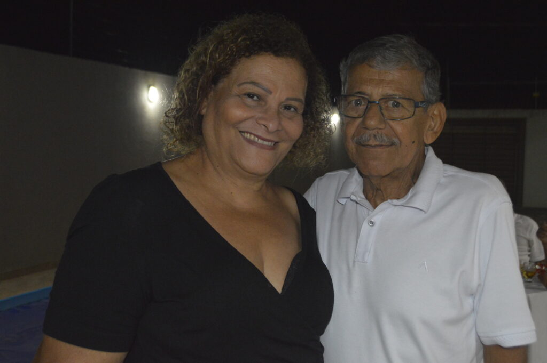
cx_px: 274
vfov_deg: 34.2
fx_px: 592
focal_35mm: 39
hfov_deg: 49.6
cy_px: 182
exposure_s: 1/60
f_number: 4.2
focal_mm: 26
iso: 3200
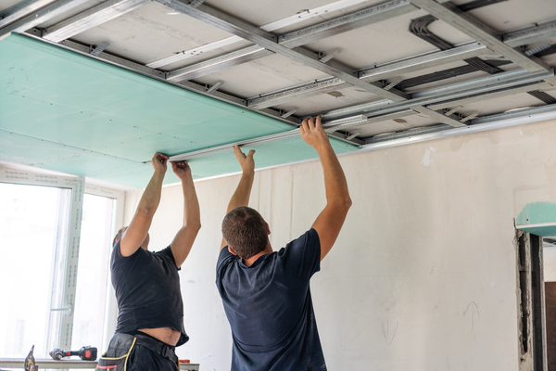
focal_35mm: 50
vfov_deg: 27.0
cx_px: 278
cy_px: 186
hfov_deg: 39.6
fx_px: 772
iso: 160
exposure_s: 1/125
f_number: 2.8
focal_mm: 50
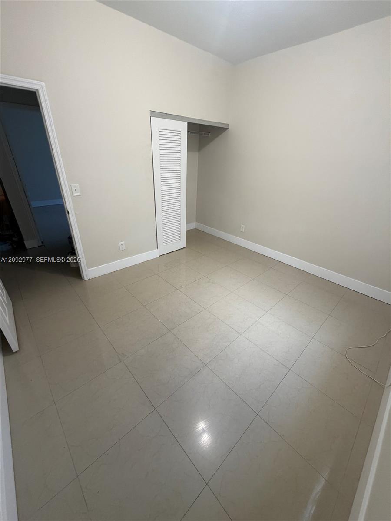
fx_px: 211
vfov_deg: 102.1
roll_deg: -3.3
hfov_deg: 85.7
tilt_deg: -29.7
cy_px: 260
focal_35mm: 14
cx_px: 196
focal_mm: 2.22
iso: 200
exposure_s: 1/60
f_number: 2.2
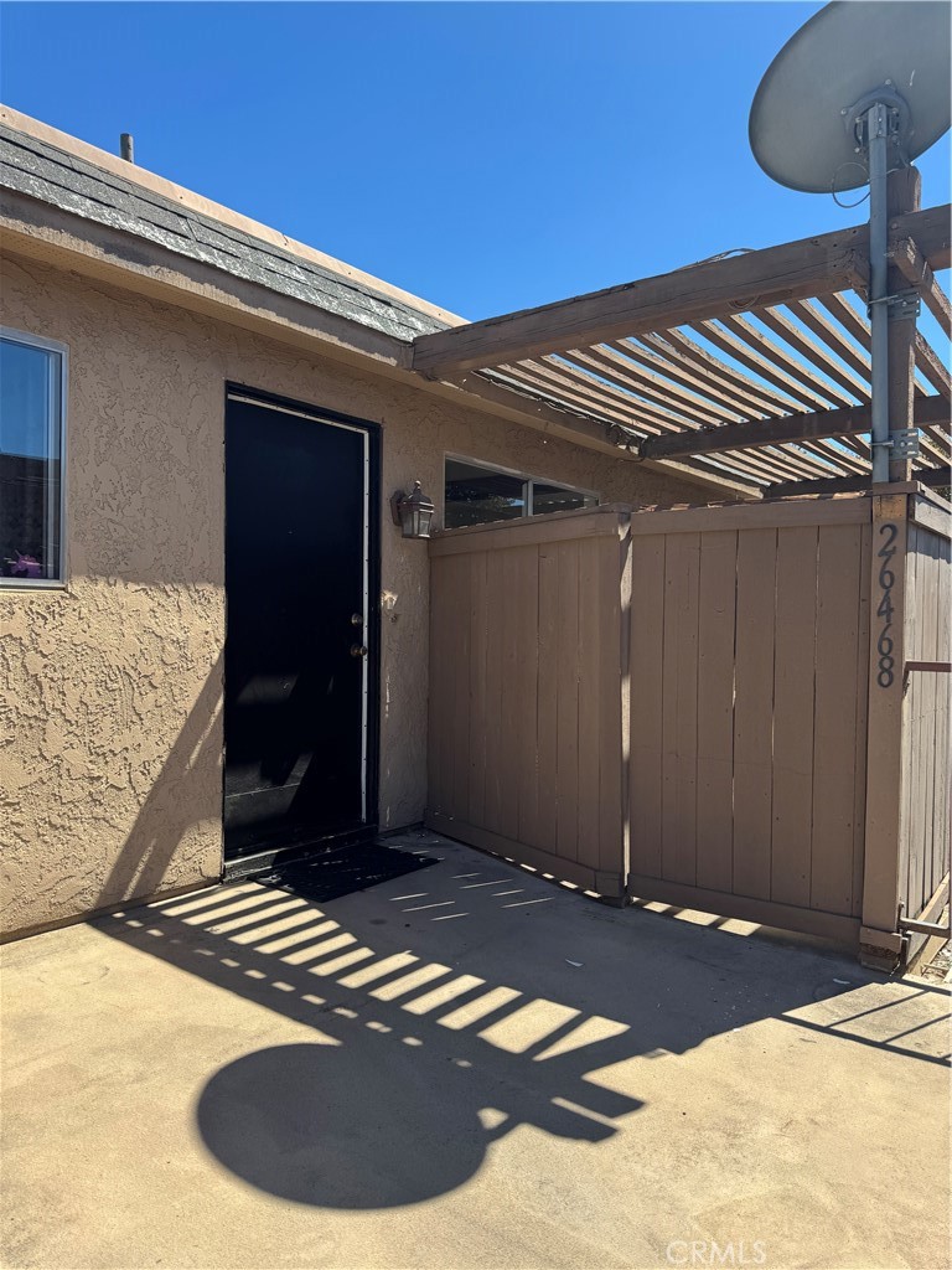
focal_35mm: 24
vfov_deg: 71.6
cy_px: 635
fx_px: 880
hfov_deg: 56.8
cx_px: 476
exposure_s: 1/2604
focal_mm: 6.76
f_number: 1.78
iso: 80
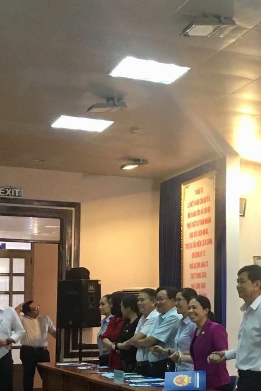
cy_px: 268
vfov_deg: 28.2
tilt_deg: +3.4
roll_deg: -0.9
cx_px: 364
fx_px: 773
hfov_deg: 17.6
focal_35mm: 71
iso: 160
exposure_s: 1/33
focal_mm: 4.15
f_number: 2.2
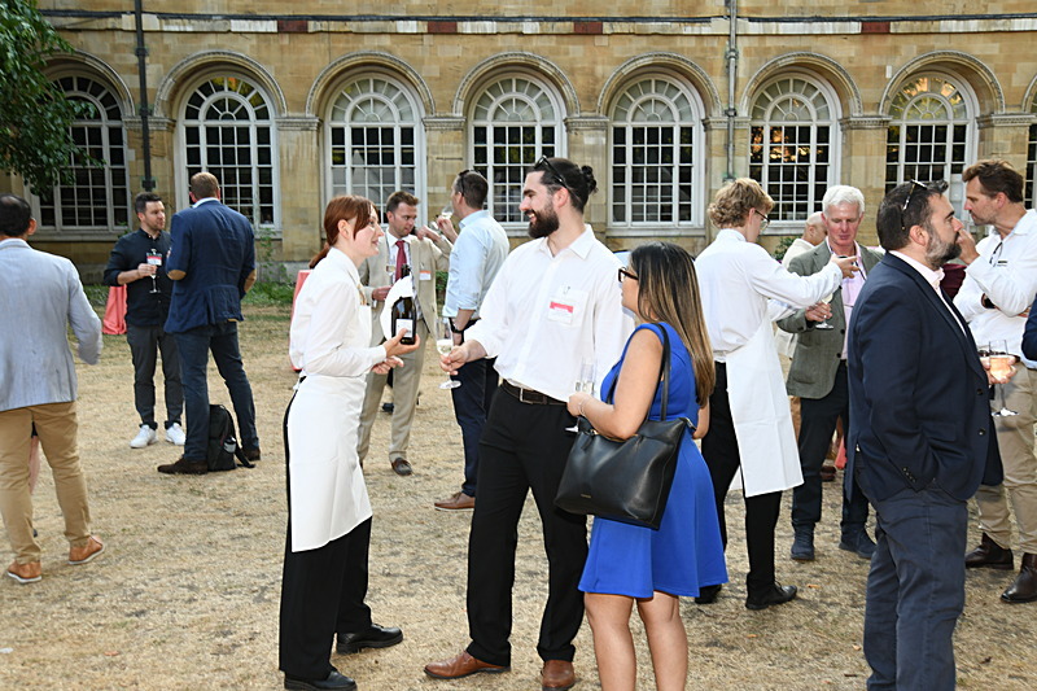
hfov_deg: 48.5
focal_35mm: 40
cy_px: 346
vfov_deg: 33.4
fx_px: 1152
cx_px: 518
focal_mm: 40
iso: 400
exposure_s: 1/40
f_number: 8
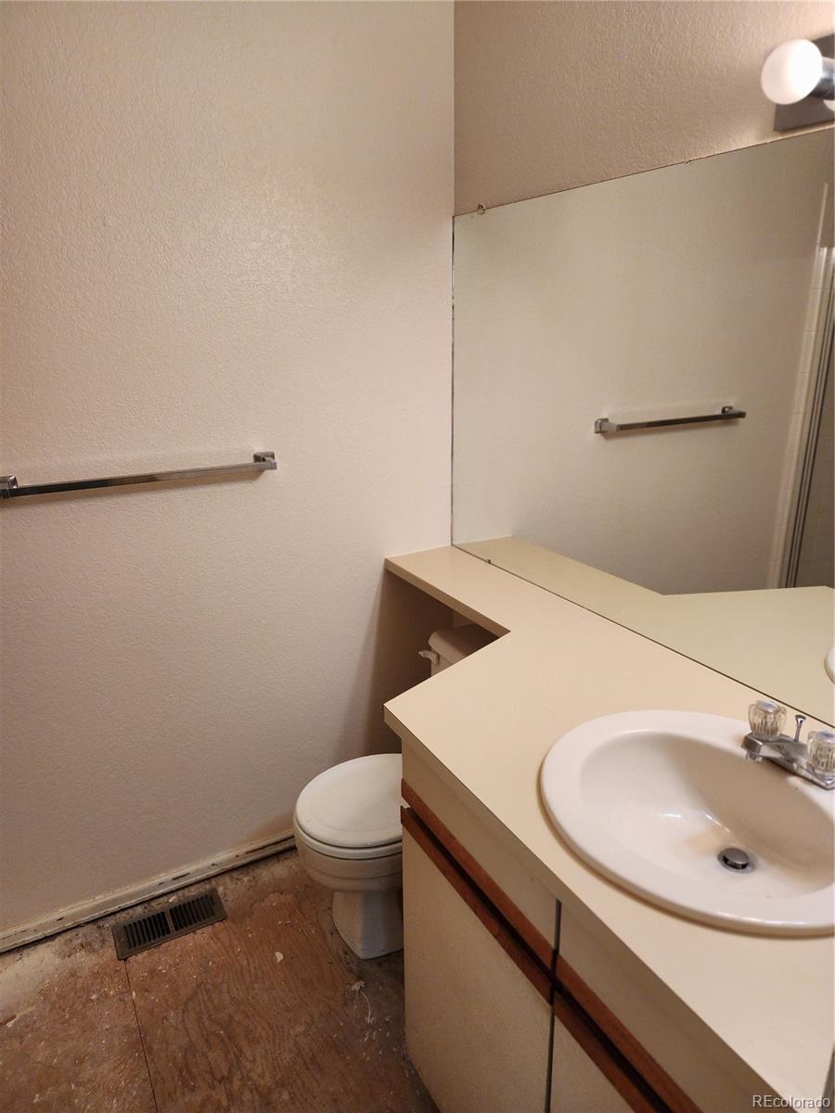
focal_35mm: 23
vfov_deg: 73.9
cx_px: 418
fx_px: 740
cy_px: 556
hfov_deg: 58.9
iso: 320
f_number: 1.8
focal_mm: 6.4
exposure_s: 1/120
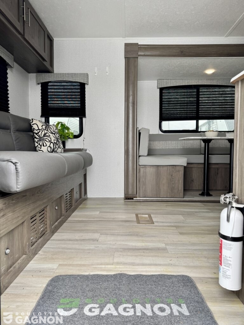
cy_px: 162
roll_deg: +0.0
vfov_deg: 71.6
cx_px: 122
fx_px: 226
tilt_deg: -3.7
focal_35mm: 24
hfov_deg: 56.8
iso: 64
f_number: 1.78
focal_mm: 6.76
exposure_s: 1/174
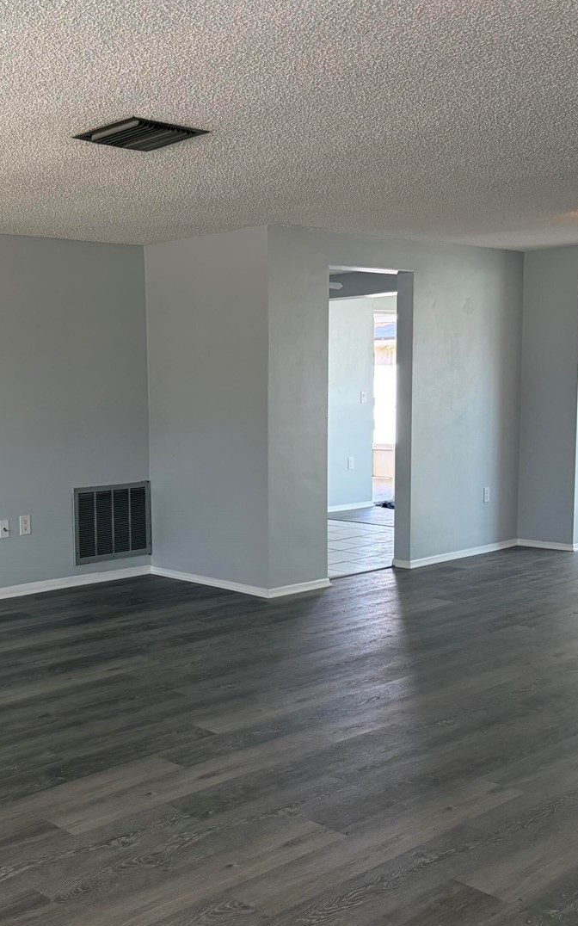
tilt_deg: -6.3
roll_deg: +1.8
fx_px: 1034
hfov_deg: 30.5
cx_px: 123
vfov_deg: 48.2
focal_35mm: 41
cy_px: 509
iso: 125
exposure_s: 1/187
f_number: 1.6
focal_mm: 5.96
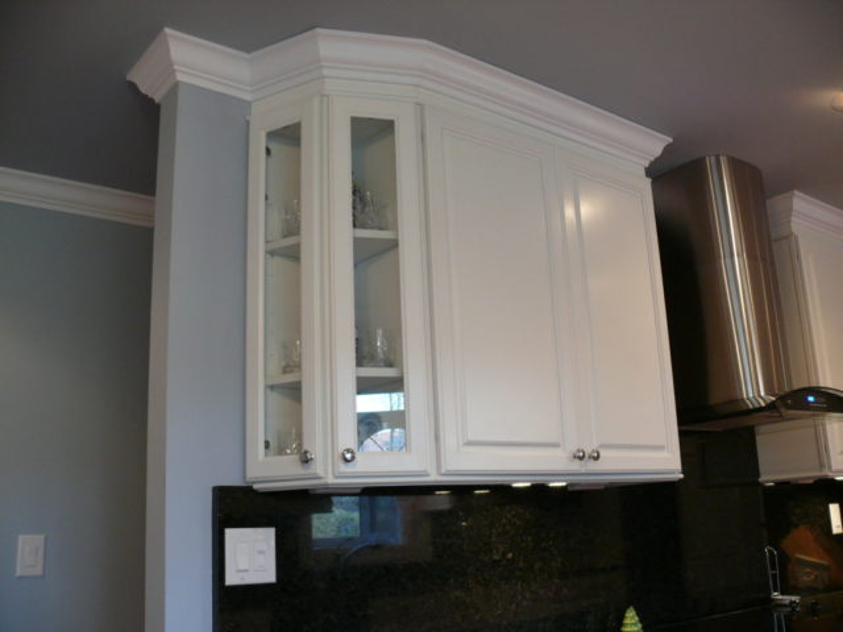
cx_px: 422
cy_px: 316
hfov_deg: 52.6
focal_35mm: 35
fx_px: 852
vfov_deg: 40.7
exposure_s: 1/30
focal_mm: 7.4
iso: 200
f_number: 2.8
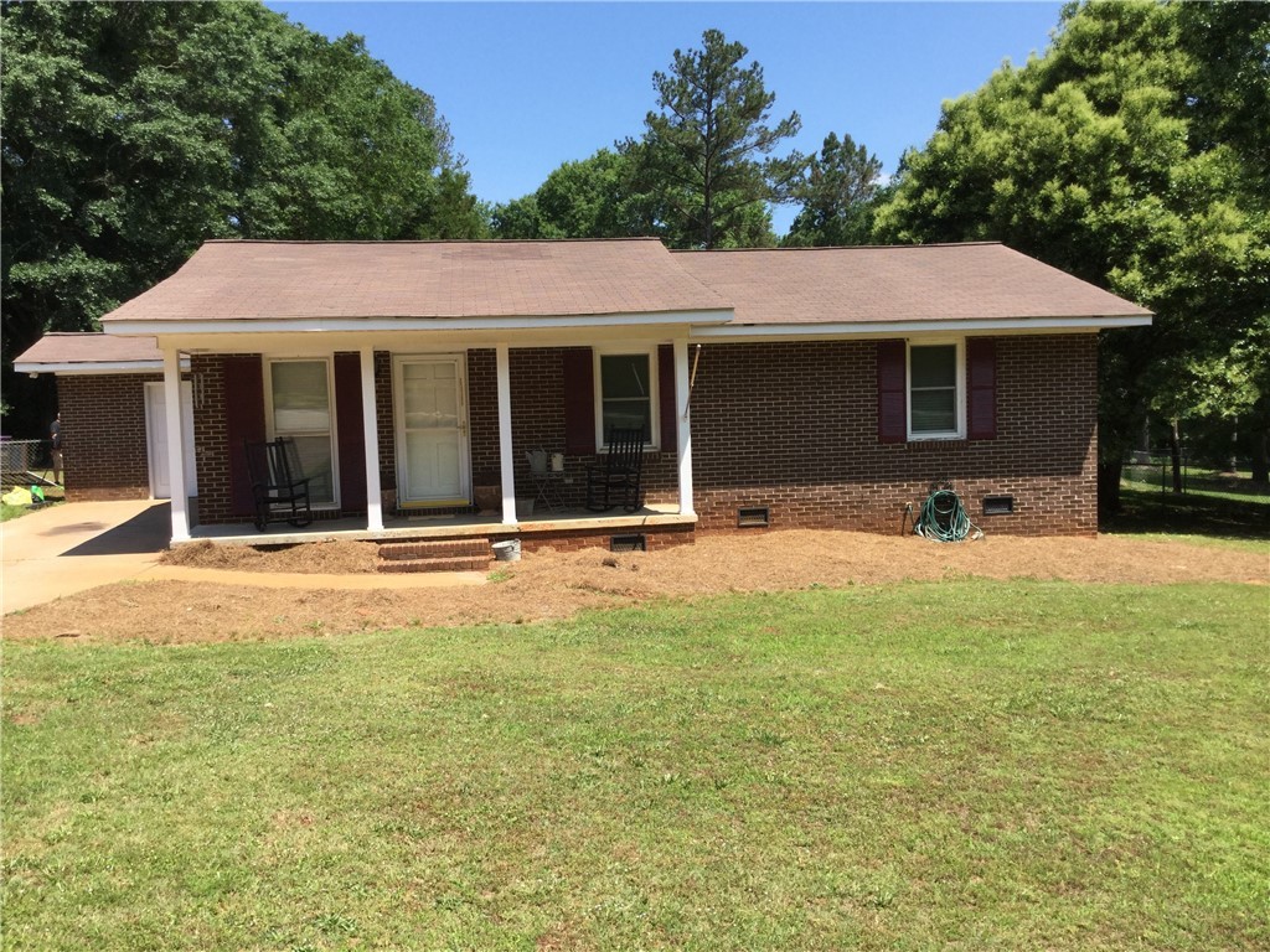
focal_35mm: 31
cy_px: 476
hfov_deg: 58.4
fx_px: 1137
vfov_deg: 45.4
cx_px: 635
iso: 25
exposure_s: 1/886
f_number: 2.4
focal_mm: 3.3
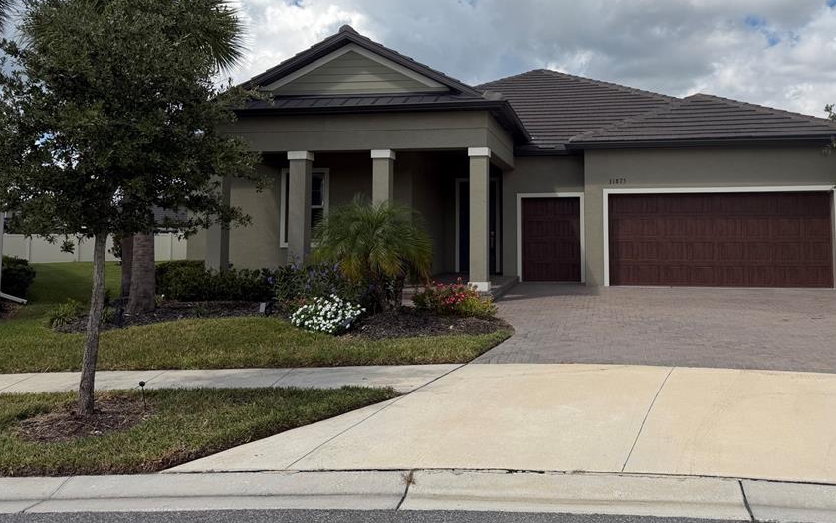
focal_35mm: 31
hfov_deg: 60.8
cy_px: 182
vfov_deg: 40.2
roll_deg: +0.4
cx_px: 497
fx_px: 706
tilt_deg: +4.5
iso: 80
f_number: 1.78
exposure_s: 1/6711
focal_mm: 6.76
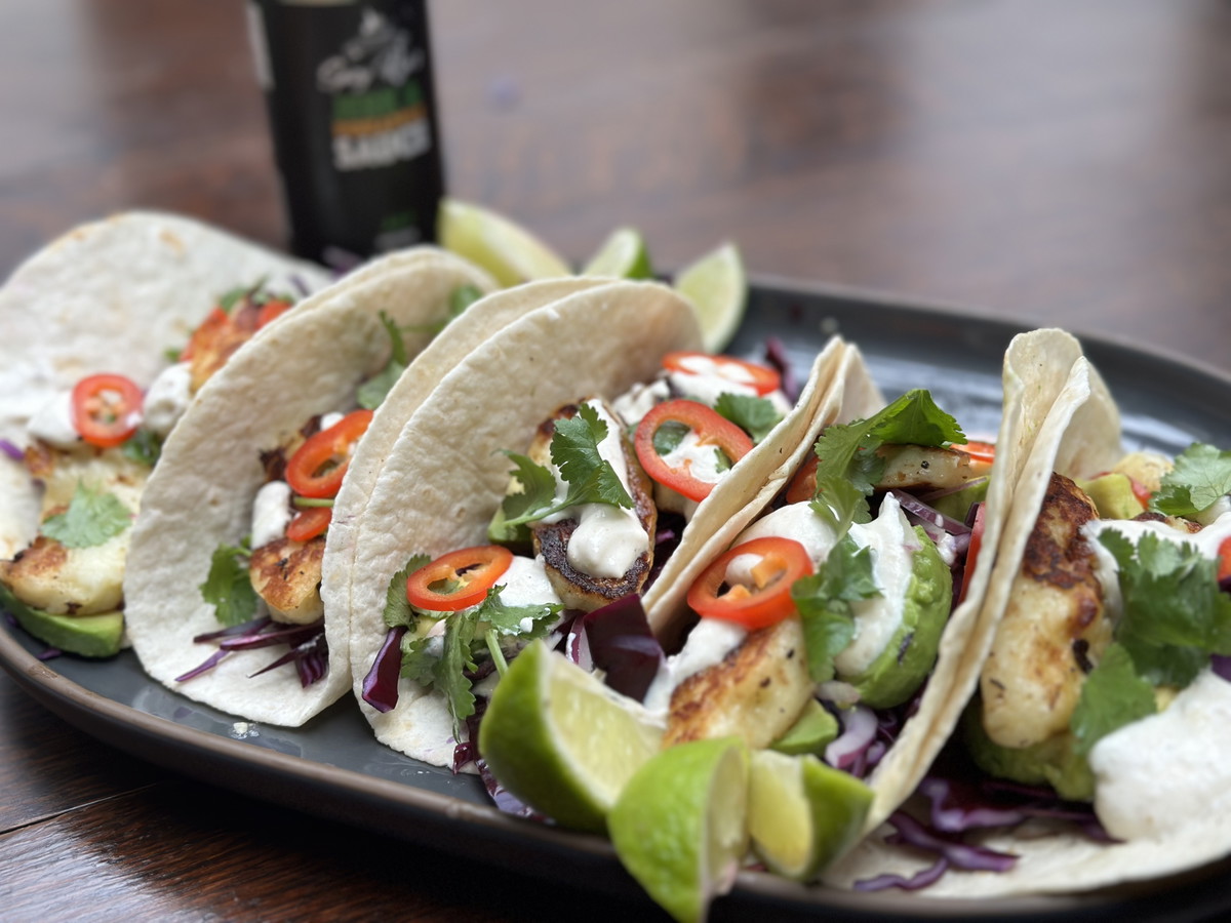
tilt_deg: -32.2
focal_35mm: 48
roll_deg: +2.8
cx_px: 616
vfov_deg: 30.3
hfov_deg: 39.7
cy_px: 462
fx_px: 1707
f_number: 1.78
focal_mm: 6.86
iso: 64
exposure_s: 1/160
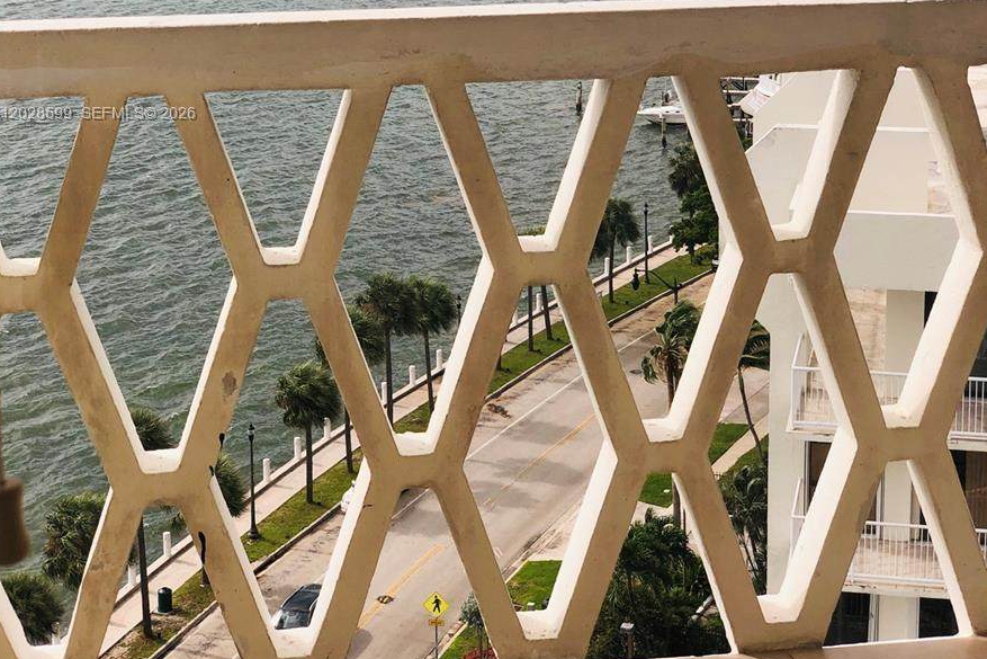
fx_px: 2029
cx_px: 494
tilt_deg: -10.1
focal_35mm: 74
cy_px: 115
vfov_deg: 18.2
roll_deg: -0.2
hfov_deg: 27.3
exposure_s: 1/1736
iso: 16
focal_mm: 6
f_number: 2.4
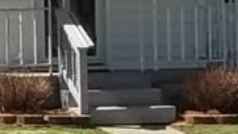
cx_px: -164
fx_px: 1244
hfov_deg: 10.4
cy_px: -9
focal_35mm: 197
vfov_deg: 6.1
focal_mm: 5.7
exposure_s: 1/320
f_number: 5.5
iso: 80
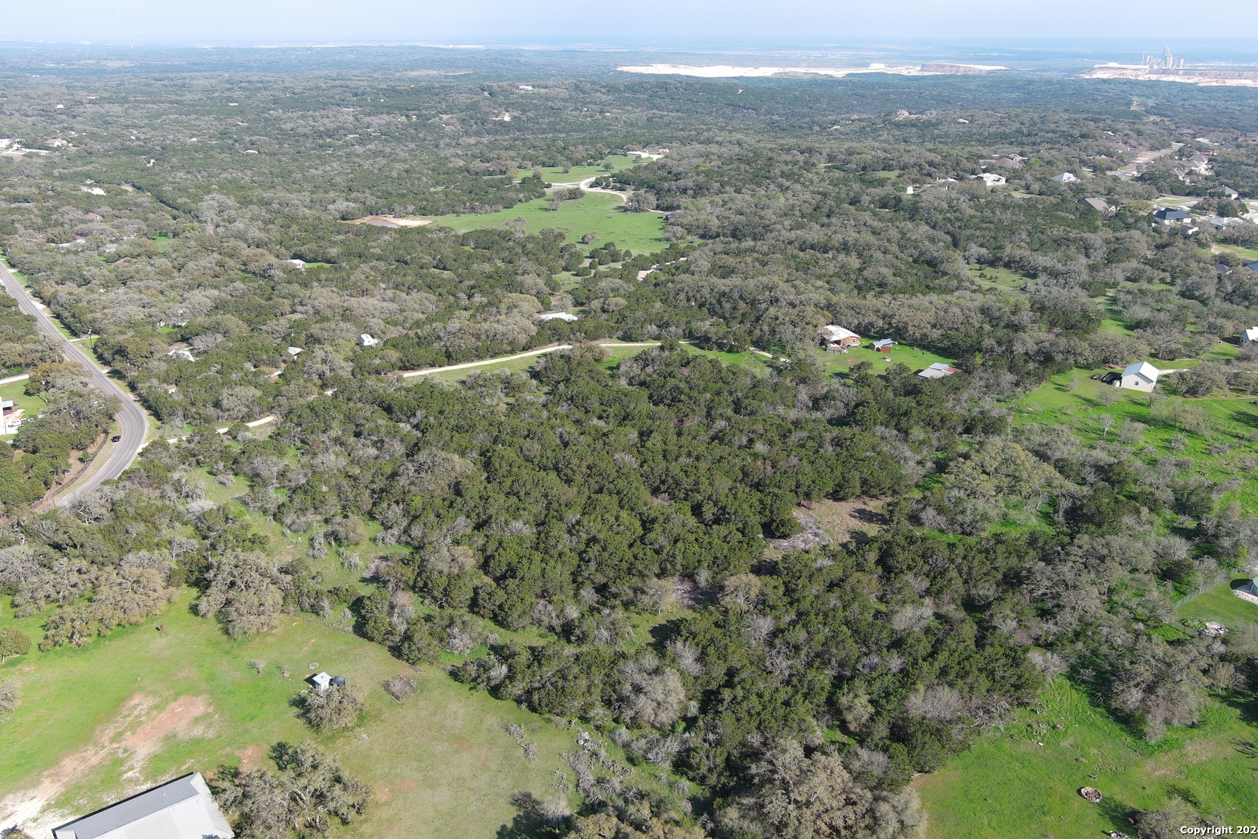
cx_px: 615
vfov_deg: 43.6
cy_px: 415
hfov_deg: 61.9
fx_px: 1048
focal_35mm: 30
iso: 100
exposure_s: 1/780
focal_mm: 10.57
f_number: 2.8
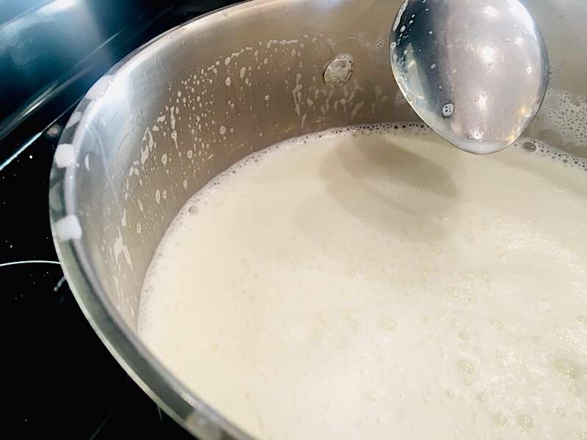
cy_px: 220
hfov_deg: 61.7
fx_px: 492
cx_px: 294
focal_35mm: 29
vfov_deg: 48.2
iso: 32
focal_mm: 4.15
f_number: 2.2
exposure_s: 1/30
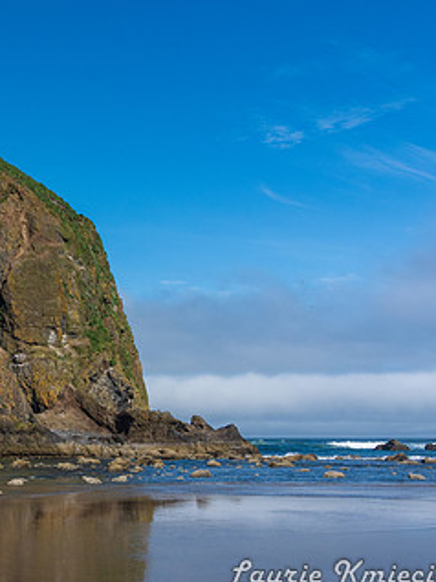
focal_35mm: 50
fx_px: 841
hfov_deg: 26.7
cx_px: -44
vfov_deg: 38.1
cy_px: 250
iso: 220
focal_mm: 19
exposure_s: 1/640
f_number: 8
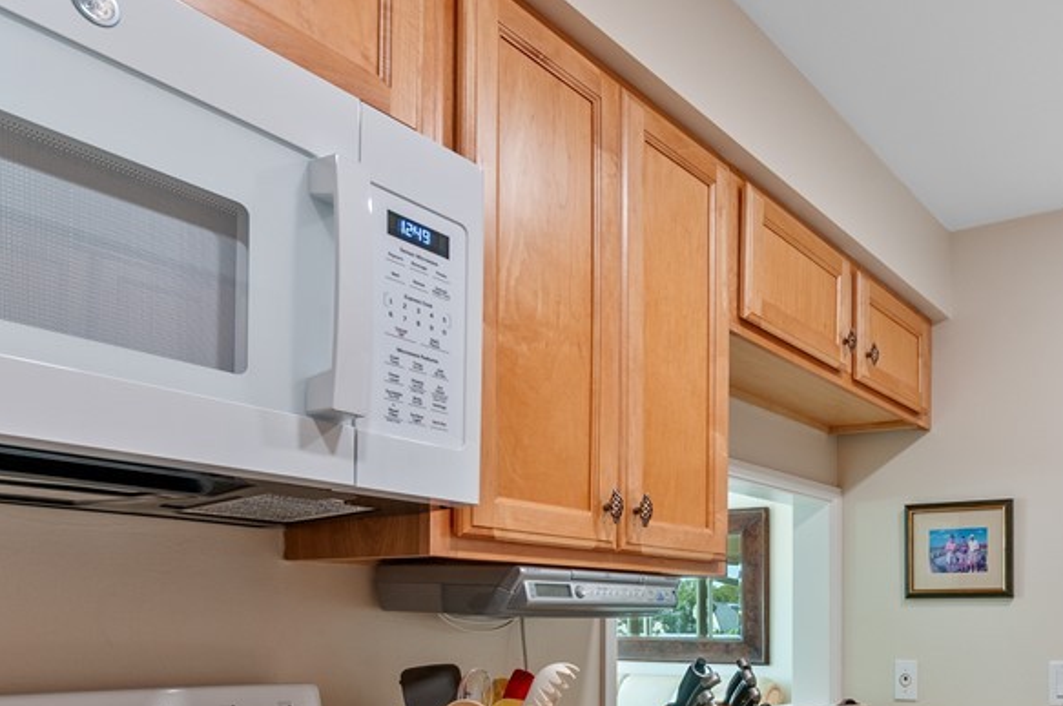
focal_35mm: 28
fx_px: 826
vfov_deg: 42.6
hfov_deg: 59.1
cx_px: 886
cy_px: 628
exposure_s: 1/3
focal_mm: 10
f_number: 8
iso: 200
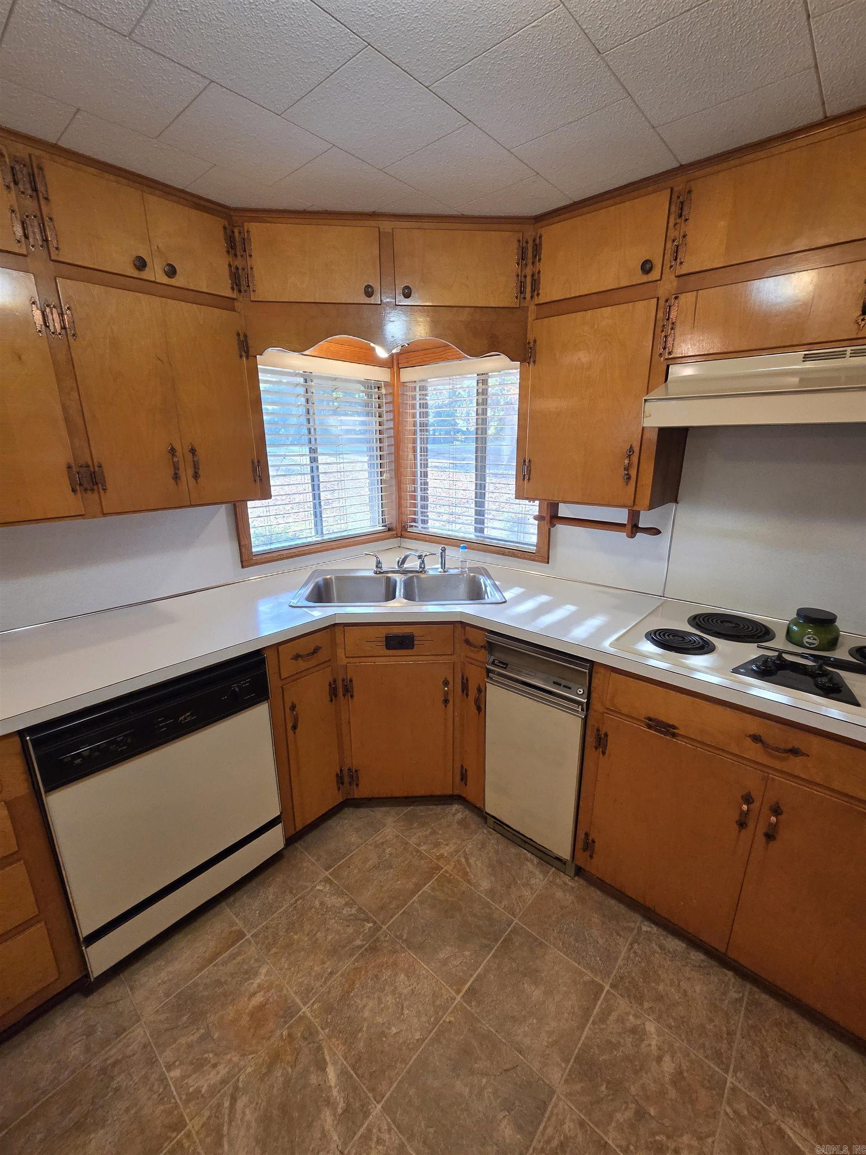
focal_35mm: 13
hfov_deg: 89.9
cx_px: 433
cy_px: 578
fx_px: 434
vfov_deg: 106.2
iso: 320
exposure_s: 1/120
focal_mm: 2.2
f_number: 2.2
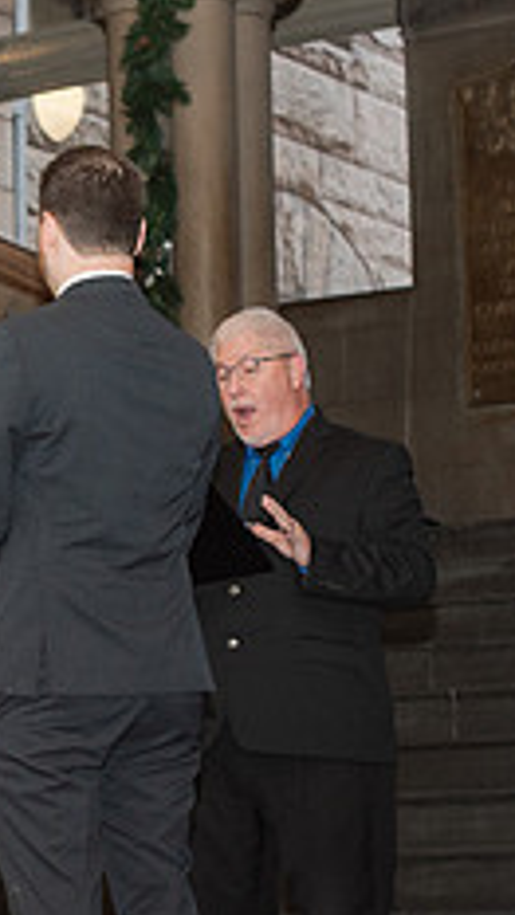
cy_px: 564
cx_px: -142
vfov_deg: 16.4
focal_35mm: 131
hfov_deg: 9.1
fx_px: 3181
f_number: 3.5
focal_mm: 50
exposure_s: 1/200
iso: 800
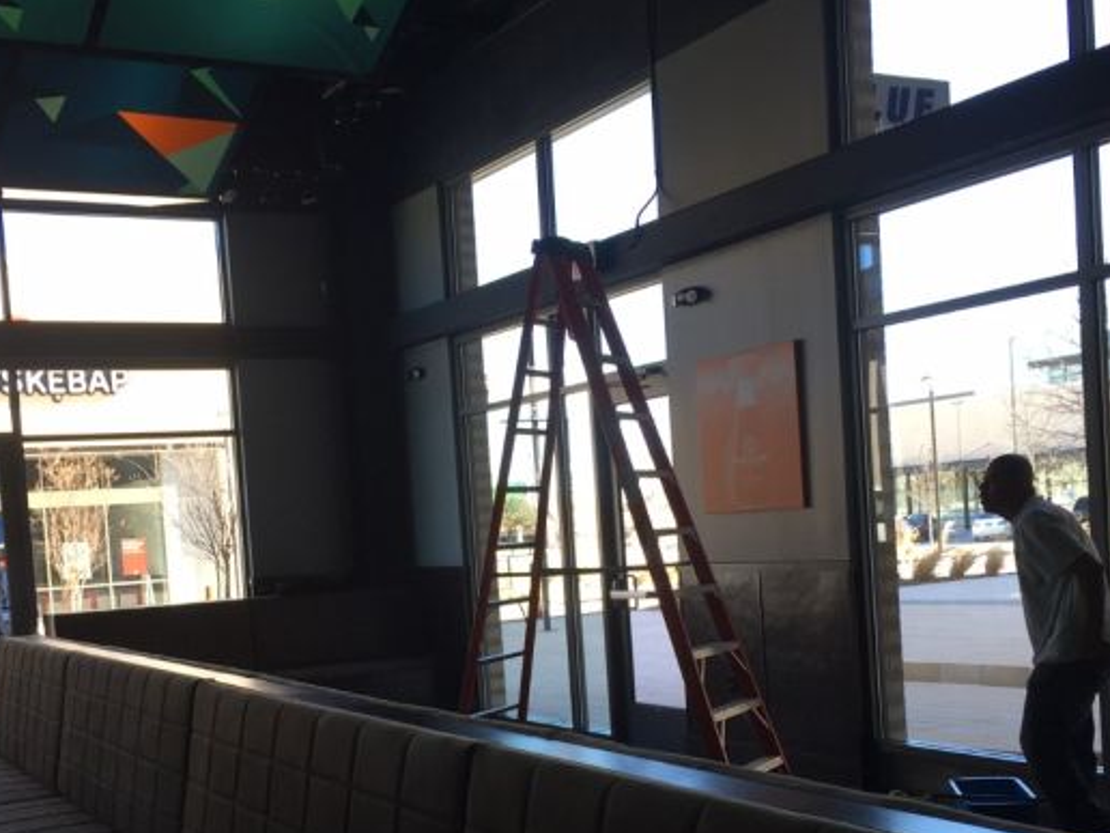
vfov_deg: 31.7
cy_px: 609
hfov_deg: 42.0
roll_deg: +4.9
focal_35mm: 45
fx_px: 1443
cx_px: 490
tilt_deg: -2.2
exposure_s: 1/120
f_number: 2.2
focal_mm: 4.15
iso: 32
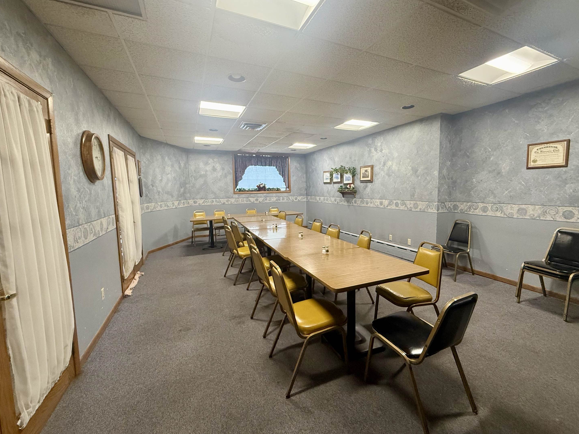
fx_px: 251
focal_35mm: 15
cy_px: 210
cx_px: 305
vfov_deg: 81.7
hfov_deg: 98.1
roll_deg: +1.4
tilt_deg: -4.8
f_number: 2.2
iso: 400
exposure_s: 1/120
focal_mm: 2.22
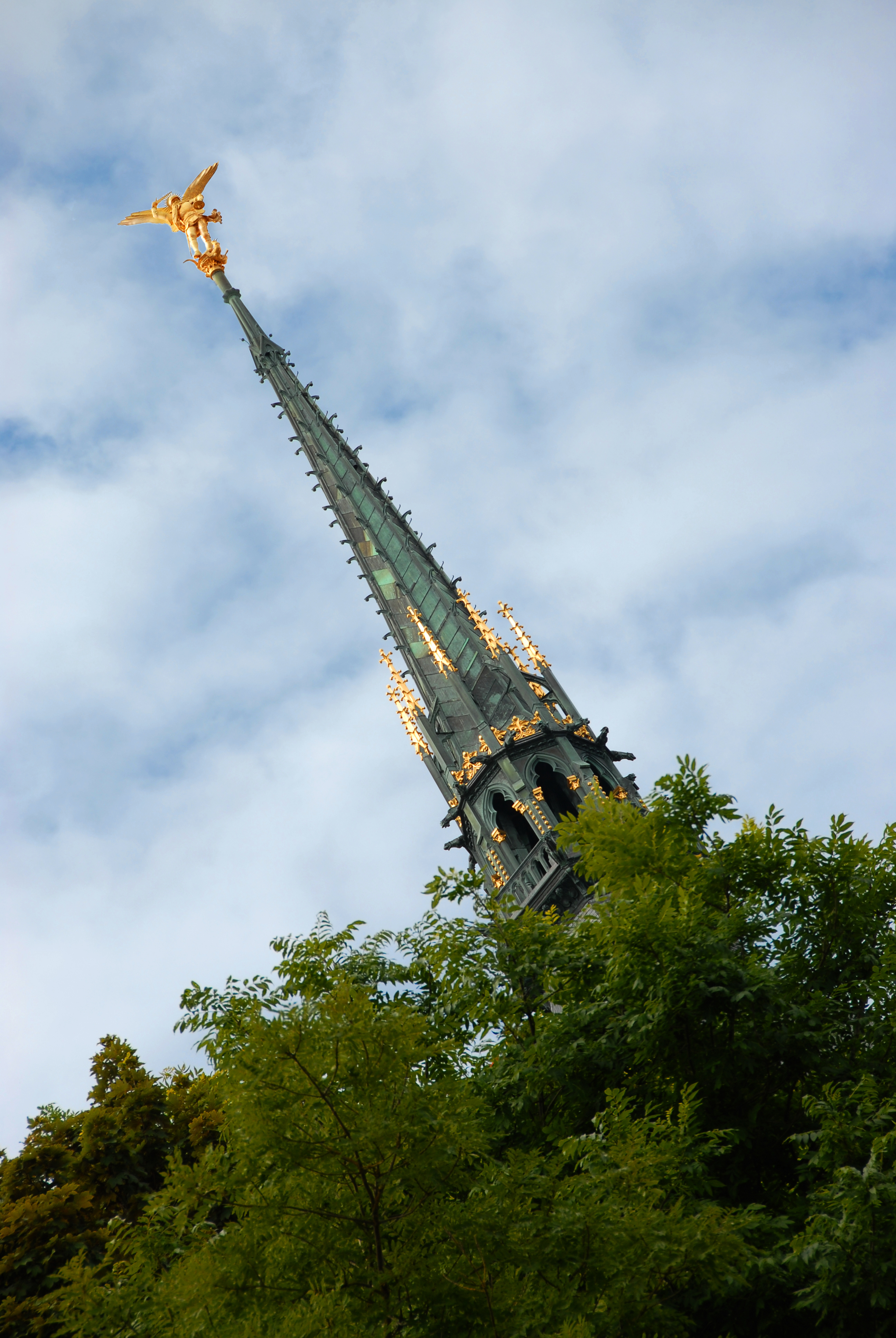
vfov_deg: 10.1
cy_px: 669
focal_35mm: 202
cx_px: 448
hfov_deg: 6.8
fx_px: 7538
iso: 100
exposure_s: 1/250
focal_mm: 135
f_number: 8
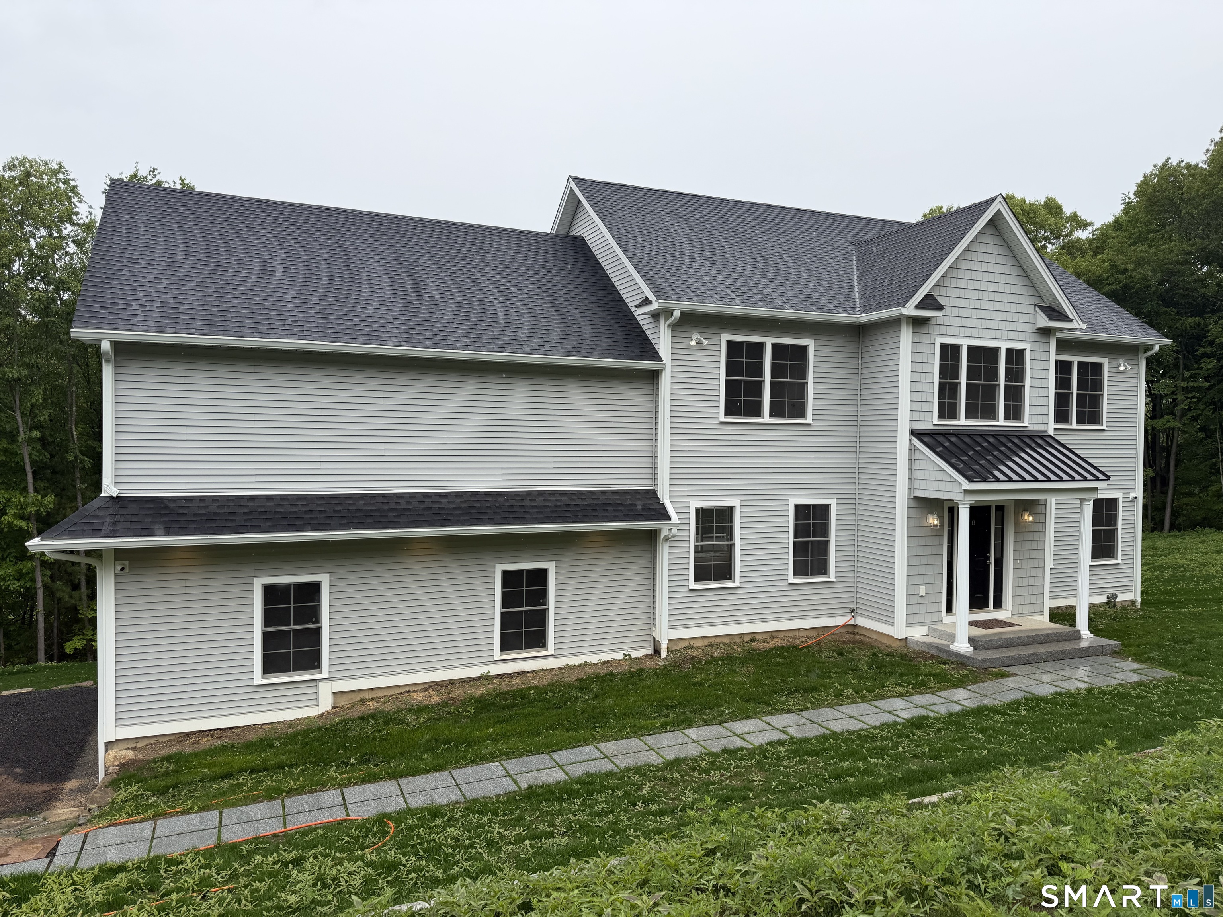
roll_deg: -0.1
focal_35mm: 24
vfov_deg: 56.8
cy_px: 458
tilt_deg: -1.4
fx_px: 848
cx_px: 612
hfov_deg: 71.6
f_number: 1.78
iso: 80
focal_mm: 6.76
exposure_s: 1/1727
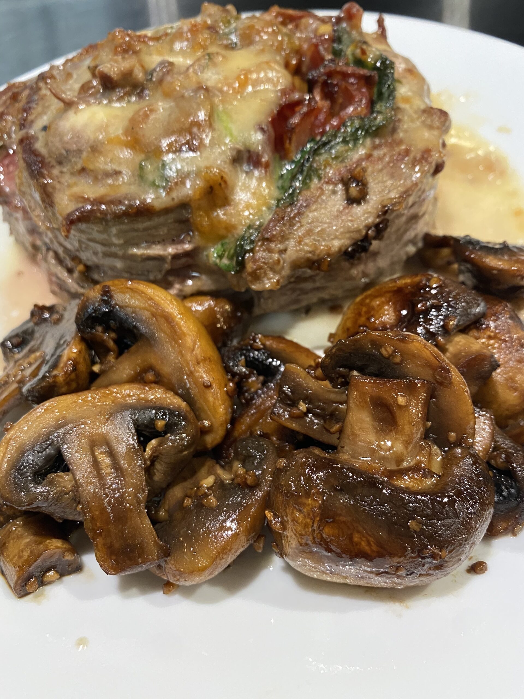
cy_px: 350
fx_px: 525
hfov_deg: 53.1
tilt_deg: -54.6
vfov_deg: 67.3
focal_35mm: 26
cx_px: 262
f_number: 1.8
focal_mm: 4.25
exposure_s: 1/40
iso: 500
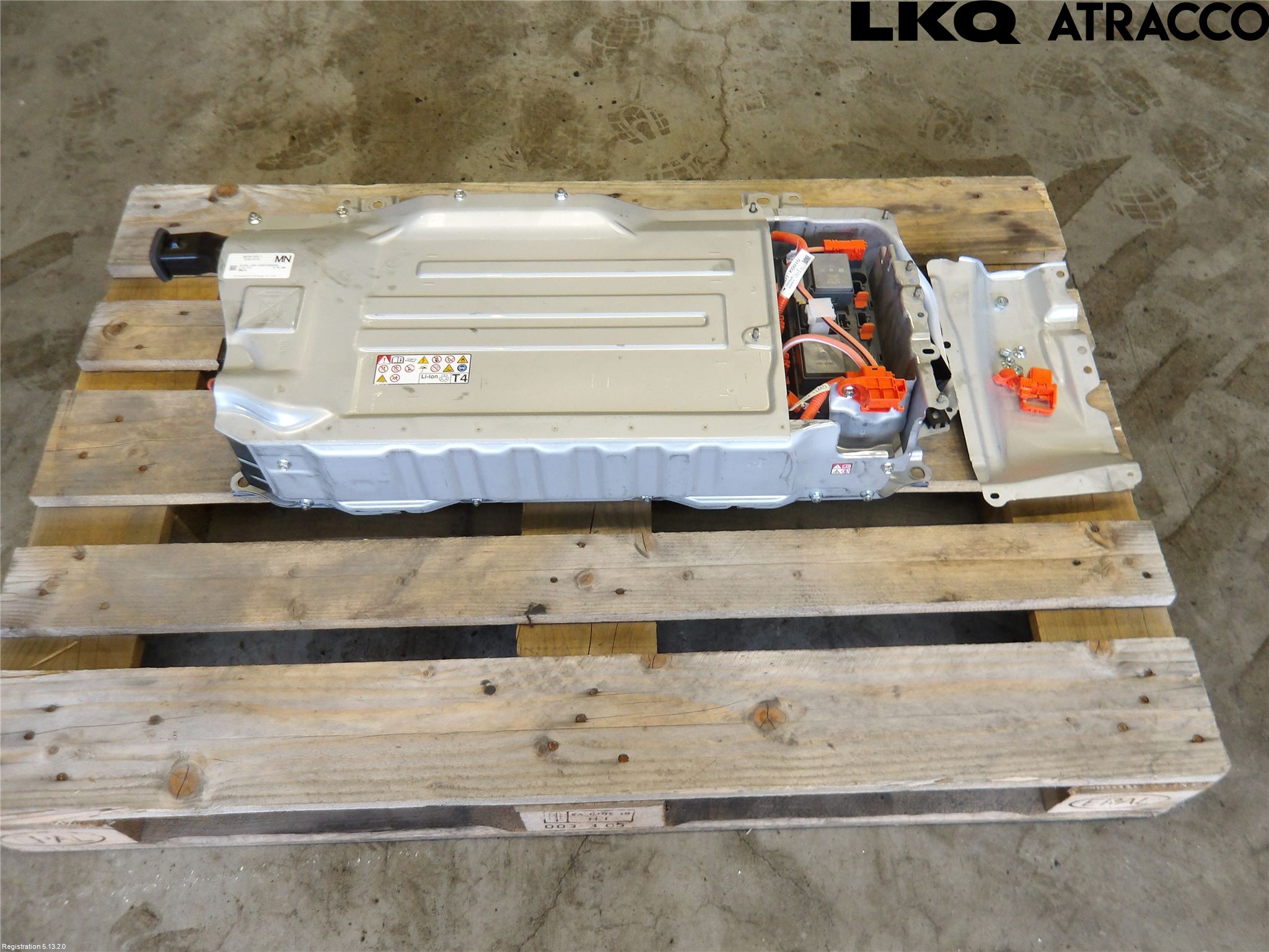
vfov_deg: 51.4
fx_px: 990
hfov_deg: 65.3
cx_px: 634
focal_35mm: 27
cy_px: 476
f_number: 3
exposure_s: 1/60
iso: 262
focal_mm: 4.9
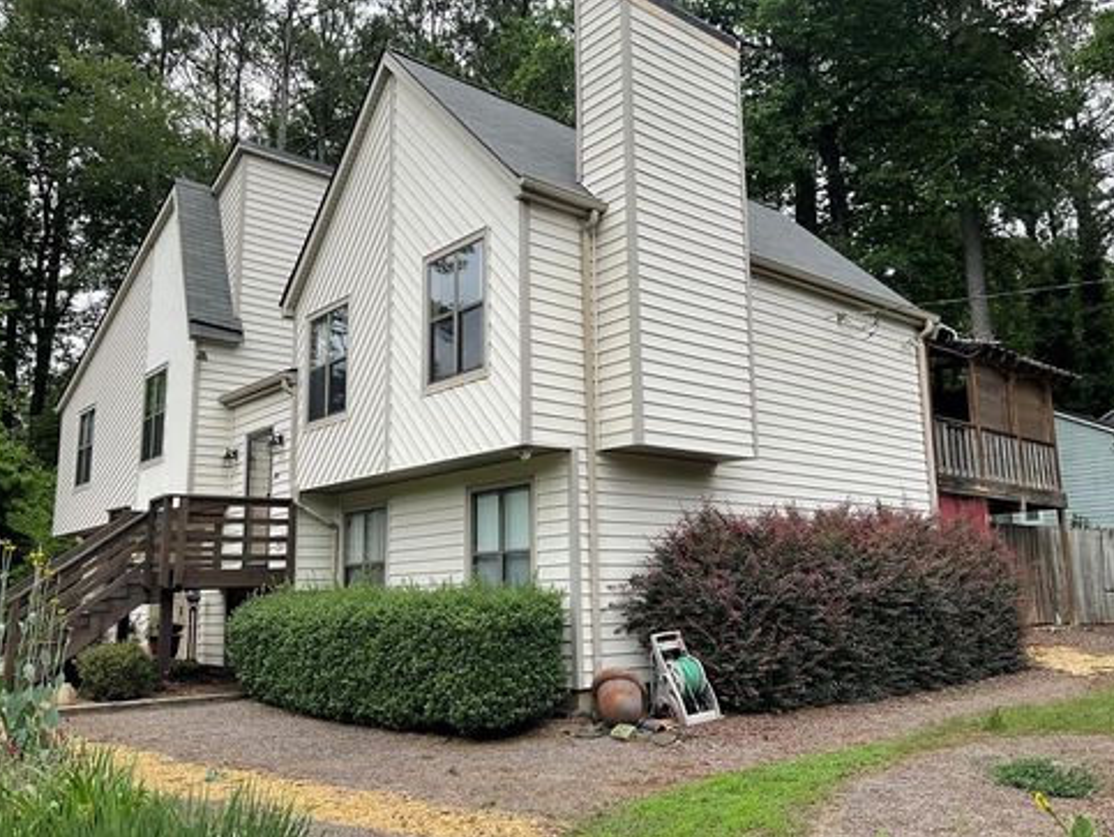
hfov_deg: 59.9
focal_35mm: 30
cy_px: 412
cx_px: 560
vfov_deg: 46.8
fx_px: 966
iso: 16
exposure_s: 1/1076
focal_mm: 3
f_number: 1.8
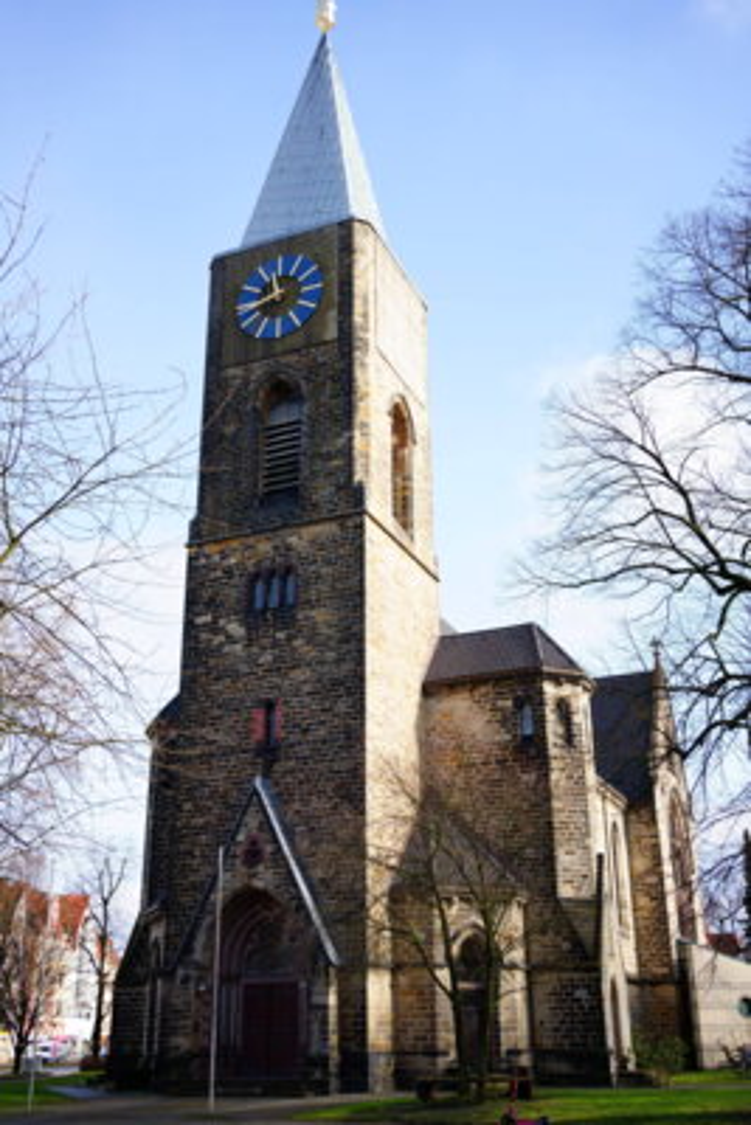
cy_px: 562
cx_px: 376
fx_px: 1094
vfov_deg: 54.4
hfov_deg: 37.9
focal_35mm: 35
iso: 100
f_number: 5.6
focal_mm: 35
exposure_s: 1/160
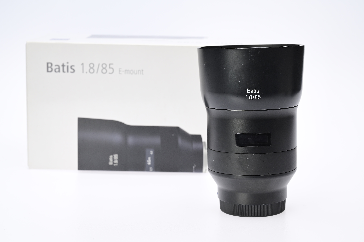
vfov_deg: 20.9
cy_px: 121
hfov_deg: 31.0
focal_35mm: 65
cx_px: 182
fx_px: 657
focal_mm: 65
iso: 800
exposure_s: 1/80
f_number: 10
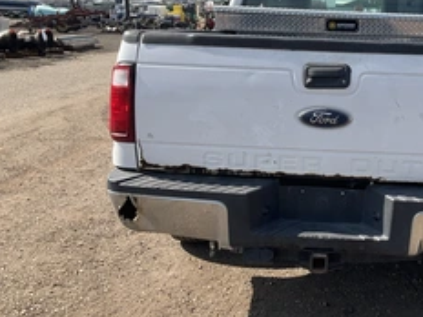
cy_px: 109
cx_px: 345
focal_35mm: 50
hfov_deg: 36.7
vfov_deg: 28.9
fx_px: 611
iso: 25
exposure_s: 1/1984
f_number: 1.8
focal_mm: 3
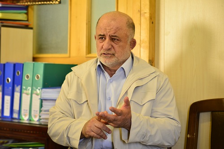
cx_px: 112
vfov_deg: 16.6
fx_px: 510
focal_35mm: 82
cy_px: 74
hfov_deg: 24.8
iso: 640
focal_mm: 82
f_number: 2.8
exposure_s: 1/200
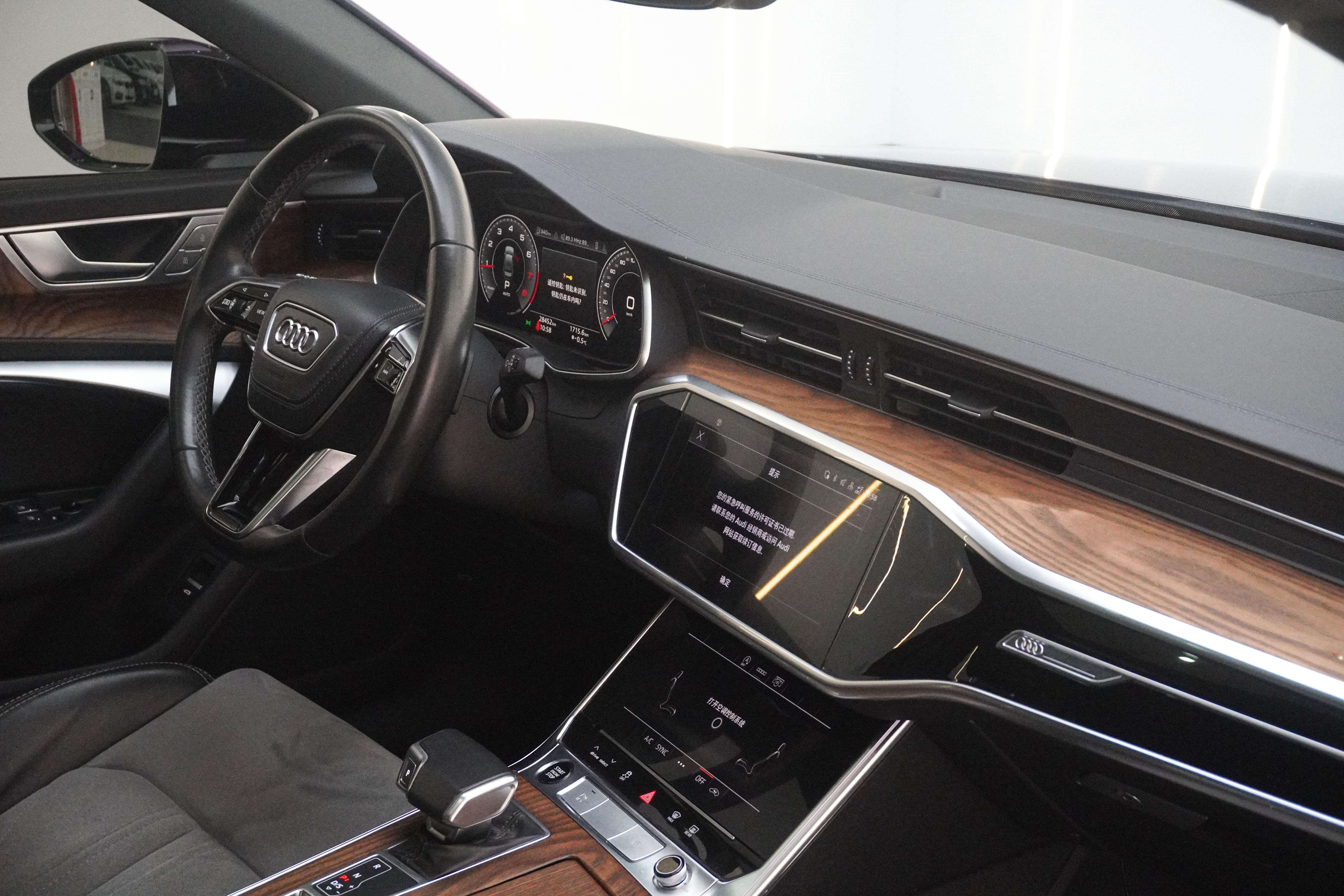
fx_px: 1904
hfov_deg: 38.9
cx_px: 672
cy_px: 448
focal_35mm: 51
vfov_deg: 26.5
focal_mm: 34
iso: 6400
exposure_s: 1/80
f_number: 6.3
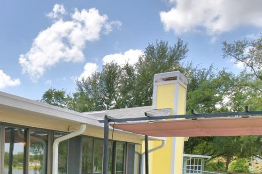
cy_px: 177
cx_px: -39
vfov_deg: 29.0
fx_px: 313
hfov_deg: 36.7
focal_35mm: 43
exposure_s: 1/250
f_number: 11
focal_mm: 10
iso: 100
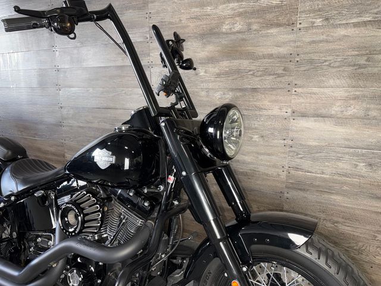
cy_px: 143
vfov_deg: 56.8
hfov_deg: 71.6
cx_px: 190
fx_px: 264
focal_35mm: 24
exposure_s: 1/30
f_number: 1.78
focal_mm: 6.76
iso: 64
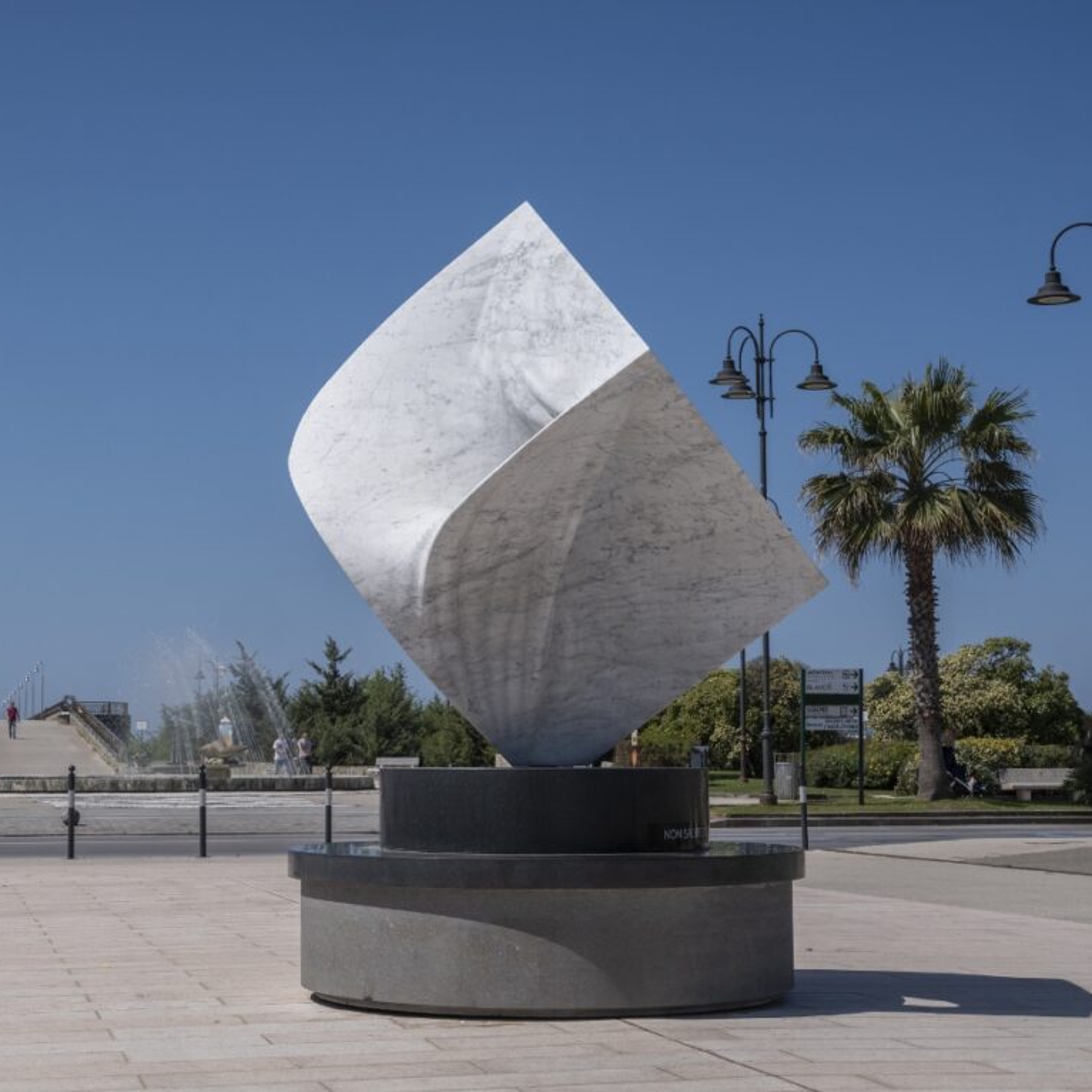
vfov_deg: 26.5
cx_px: 368
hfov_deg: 26.3
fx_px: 2320
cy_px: 546
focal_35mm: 65
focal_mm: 70
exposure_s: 1/500
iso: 400
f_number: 13
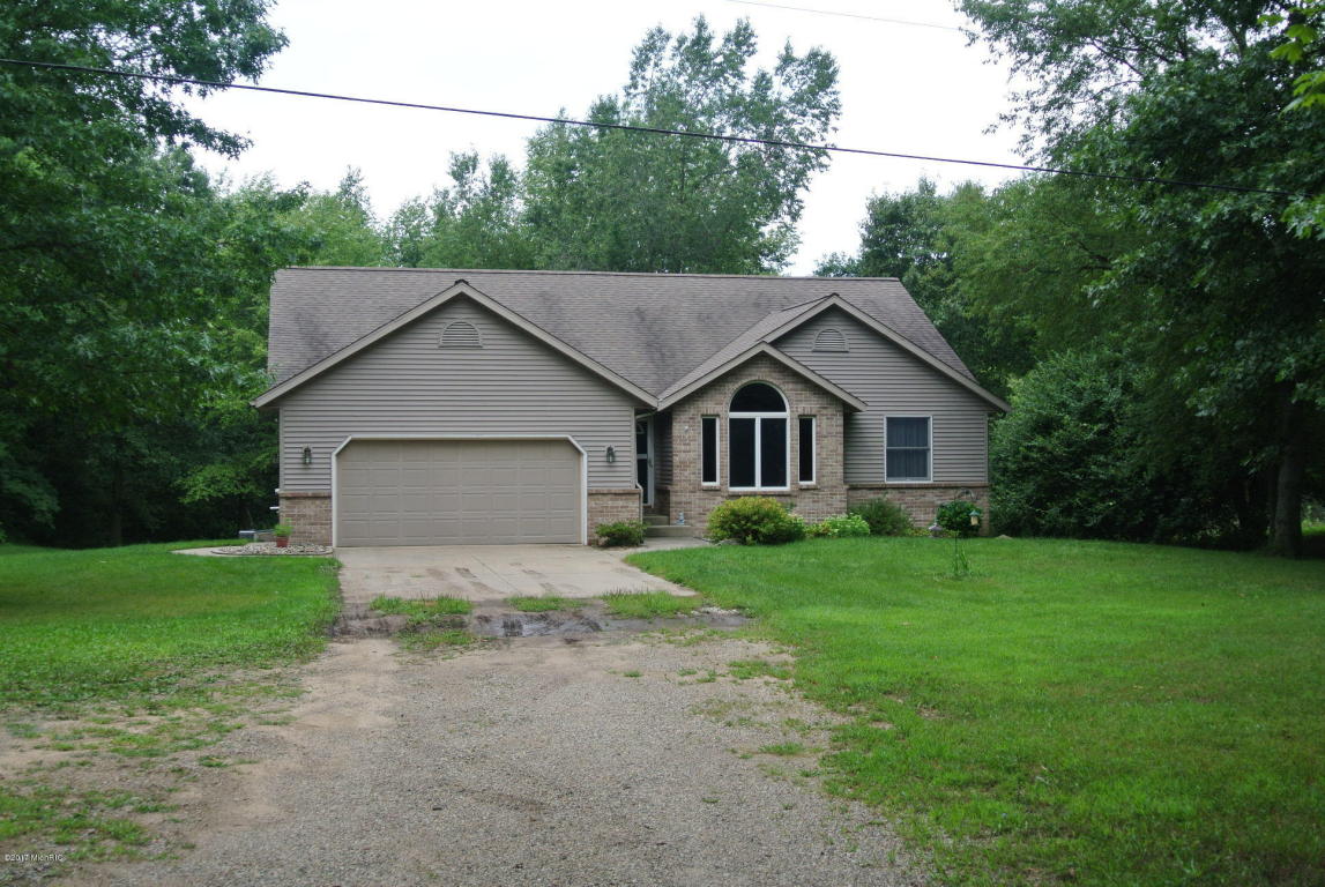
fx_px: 1548
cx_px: 662
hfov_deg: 46.3
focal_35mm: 42
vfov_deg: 32.0
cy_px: 444
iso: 100
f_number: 4.2
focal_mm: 15.7
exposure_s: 1/250
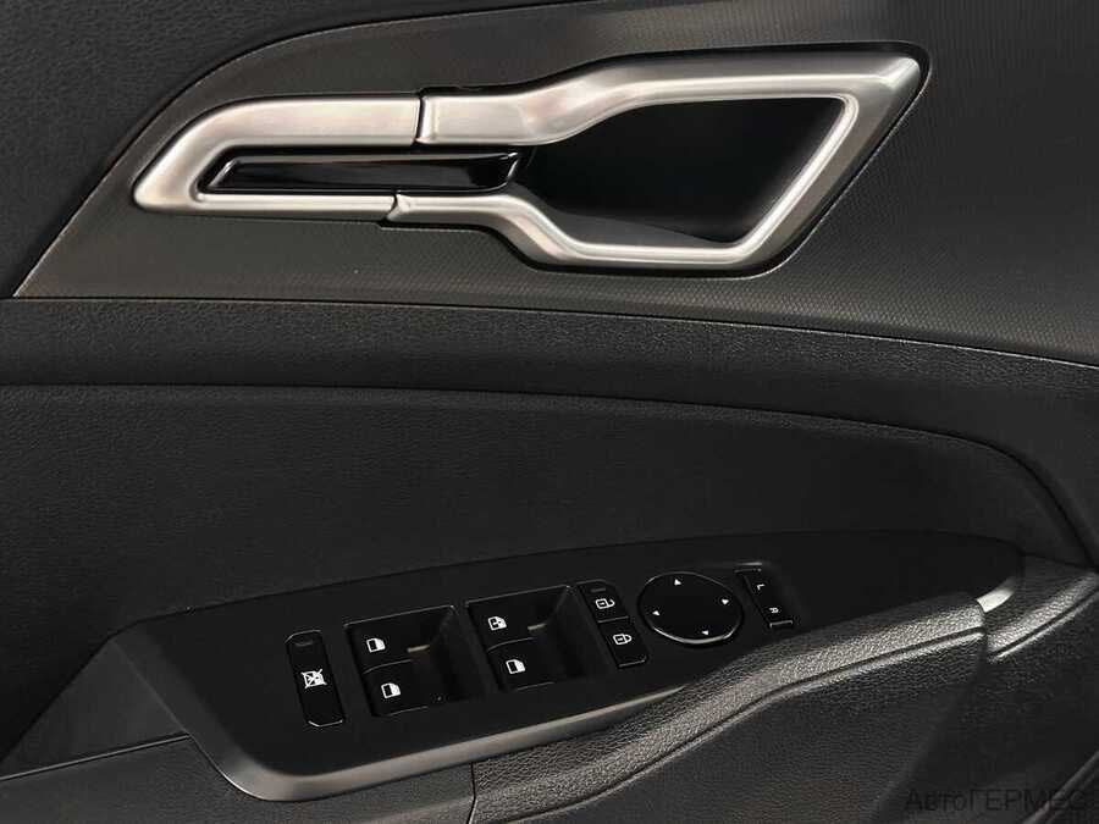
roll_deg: +1.4
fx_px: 1524
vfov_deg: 30.3
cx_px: 550
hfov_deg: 39.7
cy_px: 412
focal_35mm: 48
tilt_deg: -31.1
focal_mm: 6.86
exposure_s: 1/33
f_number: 1.78
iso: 400
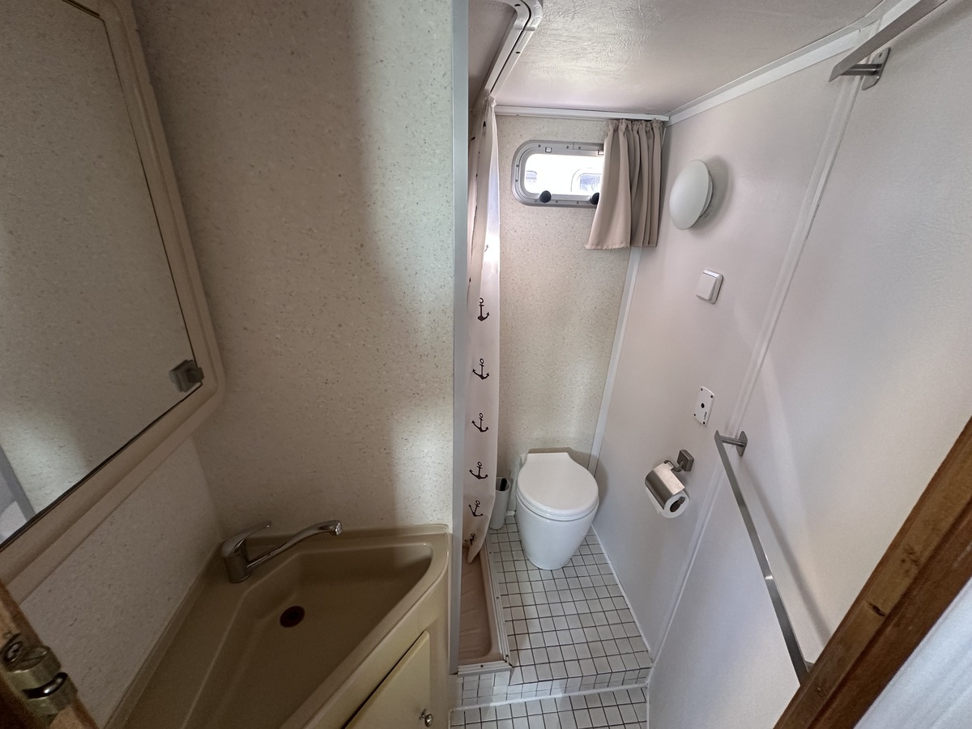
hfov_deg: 102.1
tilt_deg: -22.2
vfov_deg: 85.7
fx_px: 393
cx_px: 486
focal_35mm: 14
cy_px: 364
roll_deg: -2.5
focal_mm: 2.22
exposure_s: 1/60
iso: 320
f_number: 2.2
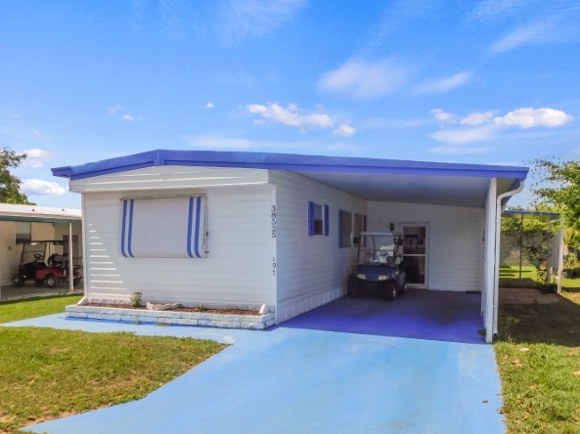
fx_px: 452
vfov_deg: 51.3
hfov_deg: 65.3
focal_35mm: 27
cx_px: 308
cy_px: 233
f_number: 3.1
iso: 125
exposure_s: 1/1500
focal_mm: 4.5
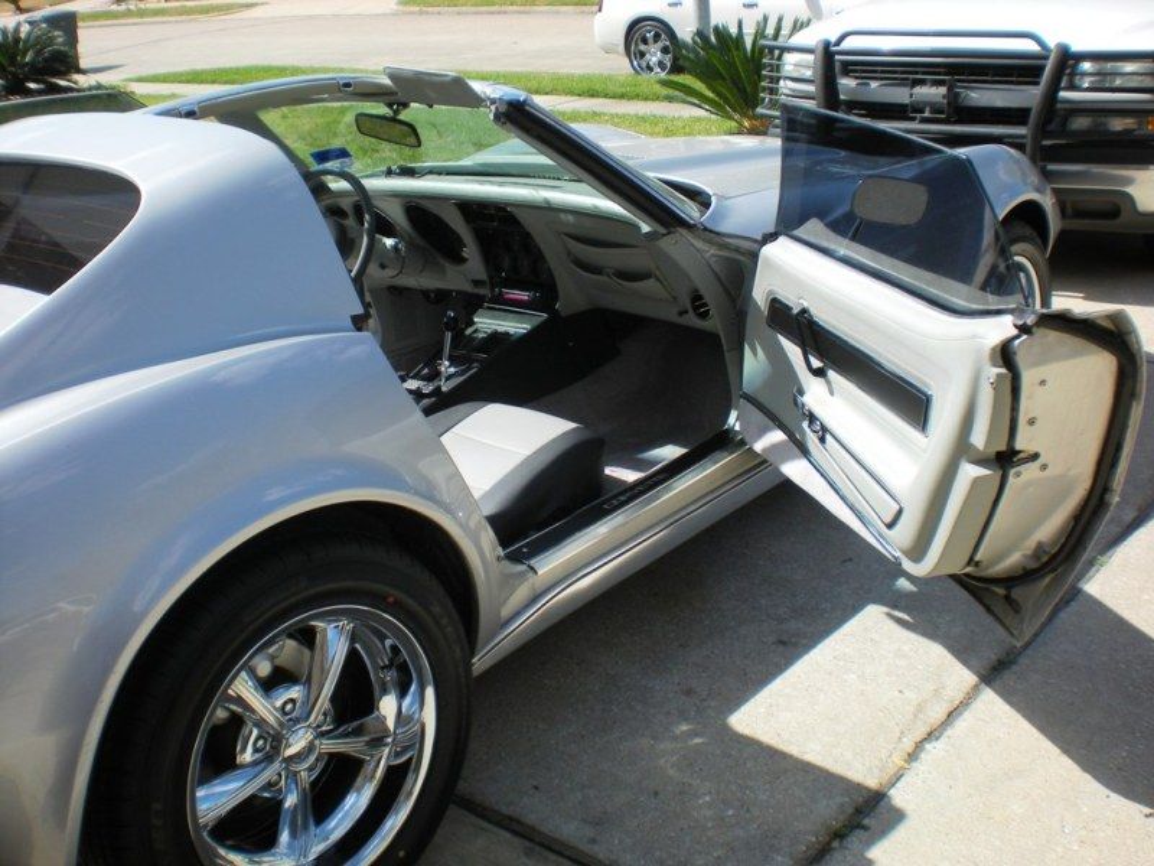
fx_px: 1267
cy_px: 433
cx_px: 577
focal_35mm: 38
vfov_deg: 37.7
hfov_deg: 49.0
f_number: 4.6
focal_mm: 6.3
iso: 64
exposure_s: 1/295
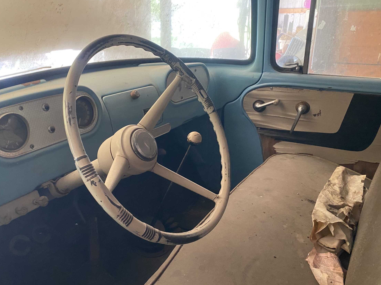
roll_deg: -0.1
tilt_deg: -22.3
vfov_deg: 46.7
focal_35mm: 30
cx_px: 168
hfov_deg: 59.8
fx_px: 330
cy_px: 154
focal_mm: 4.25
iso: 400
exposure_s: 1/60
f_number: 1.8
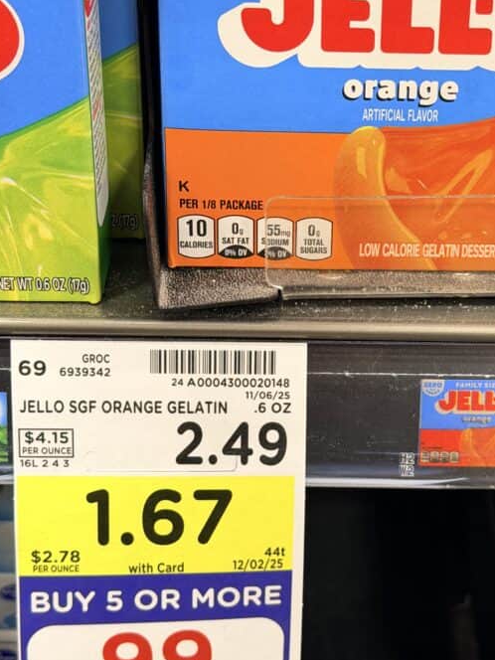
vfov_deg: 26.3
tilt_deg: -31.8
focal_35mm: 74
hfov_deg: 19.7
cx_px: 375
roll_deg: -3.8
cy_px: 301
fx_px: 1411
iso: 160
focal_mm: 6.76
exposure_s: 1/60
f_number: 1.78
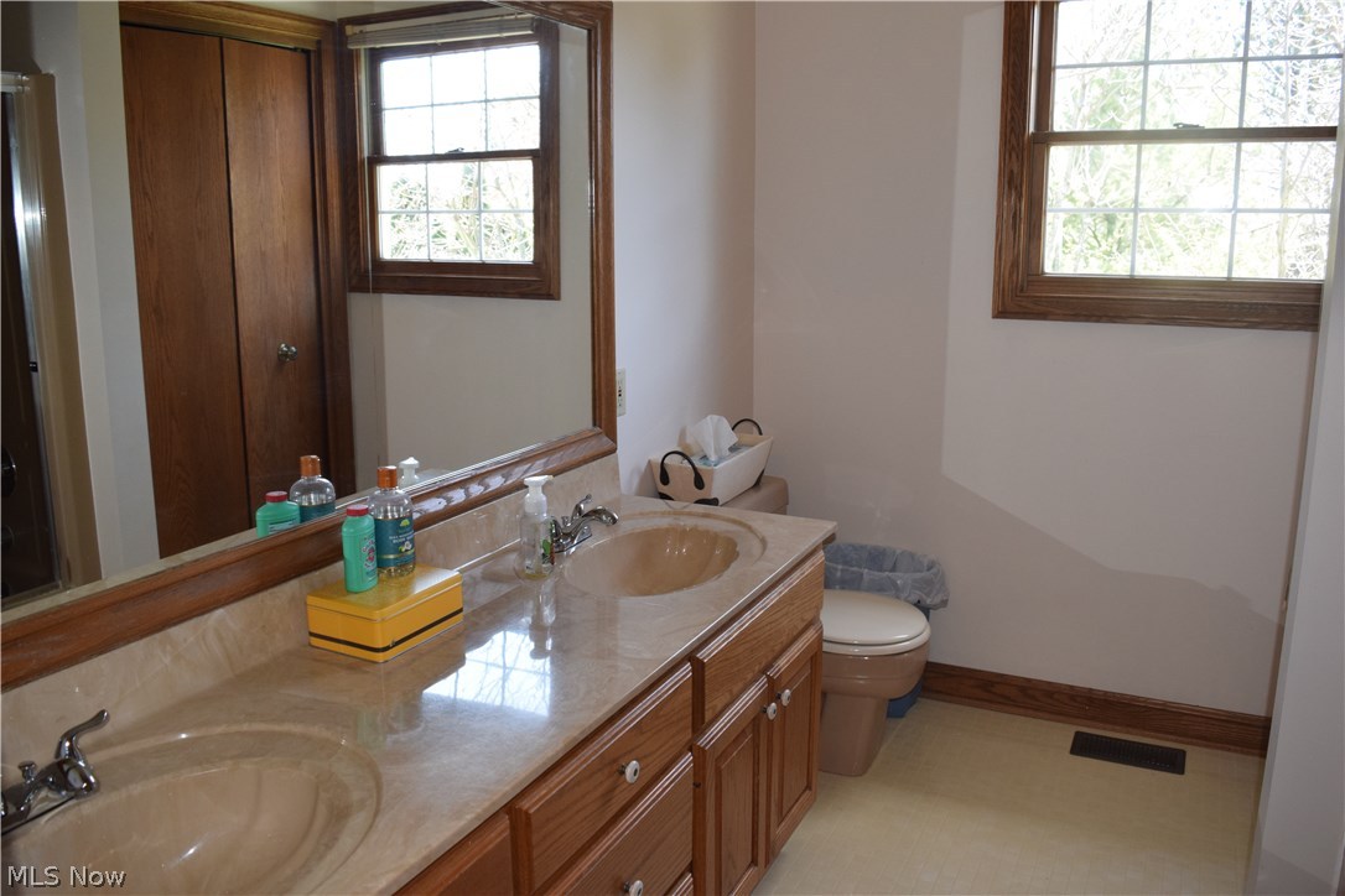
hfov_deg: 67.4
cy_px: 448
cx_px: 672
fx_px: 1009
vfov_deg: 47.9
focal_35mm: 27
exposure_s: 1/125
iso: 800
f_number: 5.6
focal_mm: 18
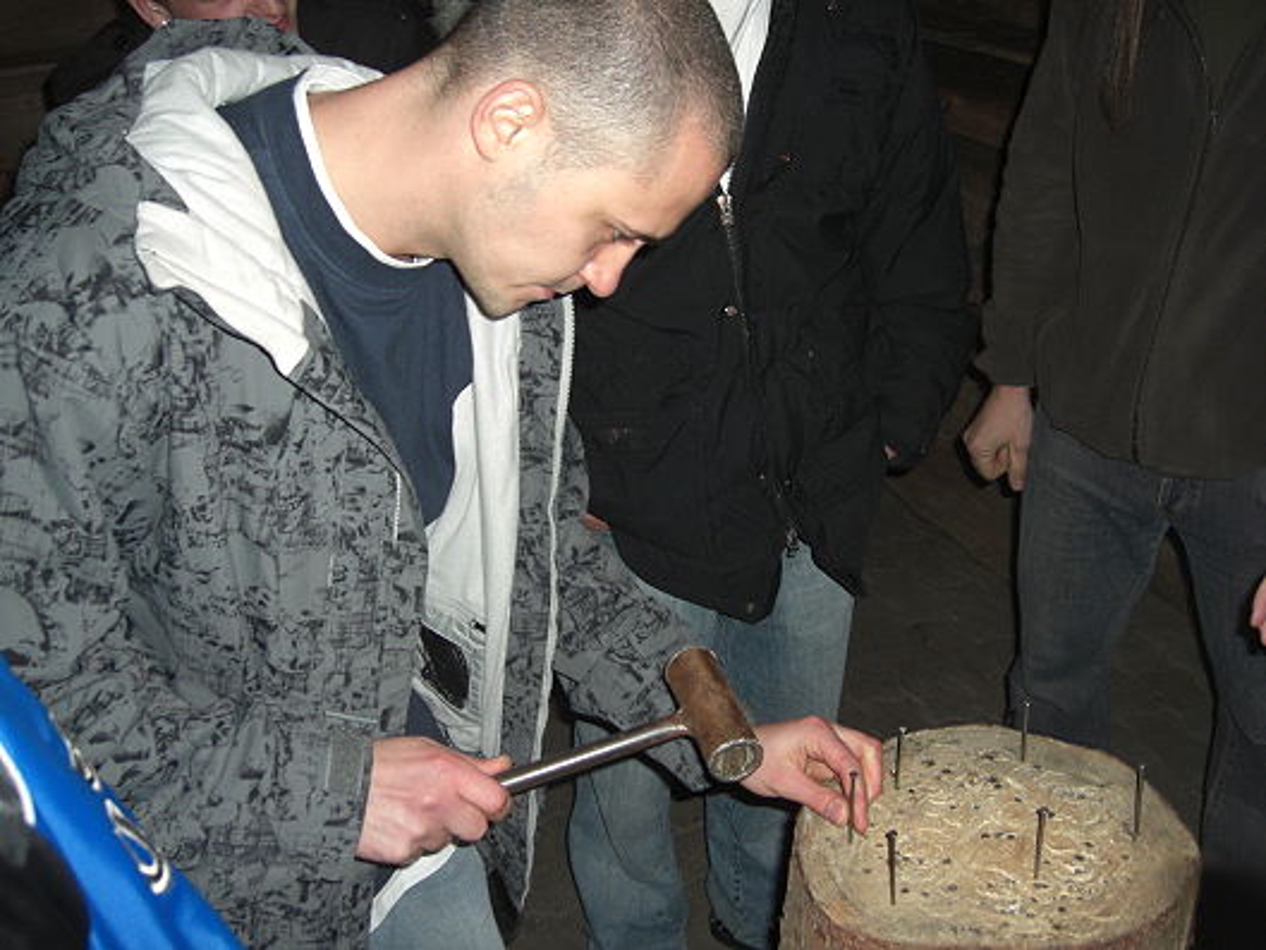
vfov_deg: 37.7
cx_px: 633
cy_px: 475
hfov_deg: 49.0
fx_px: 1390
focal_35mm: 38
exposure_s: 1/60
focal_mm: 7.9
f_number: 2.8
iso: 200
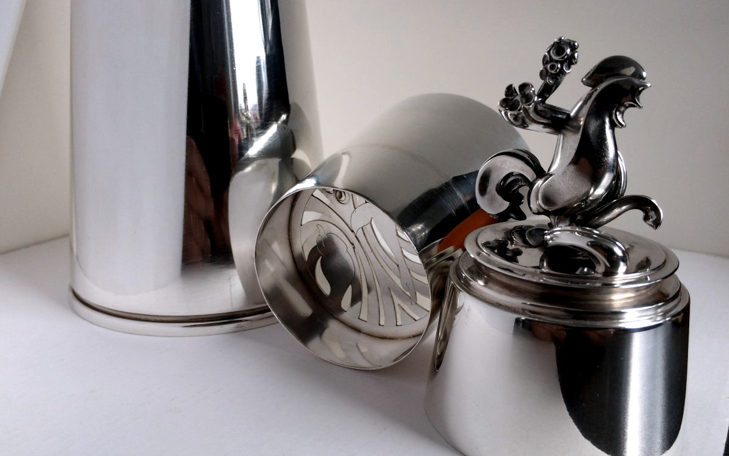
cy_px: 247
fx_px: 616
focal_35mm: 31
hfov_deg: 61.2
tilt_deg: -20.2
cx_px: 366
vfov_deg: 40.6
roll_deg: +0.1
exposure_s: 1/100
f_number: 2.2
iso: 50
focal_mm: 4.15
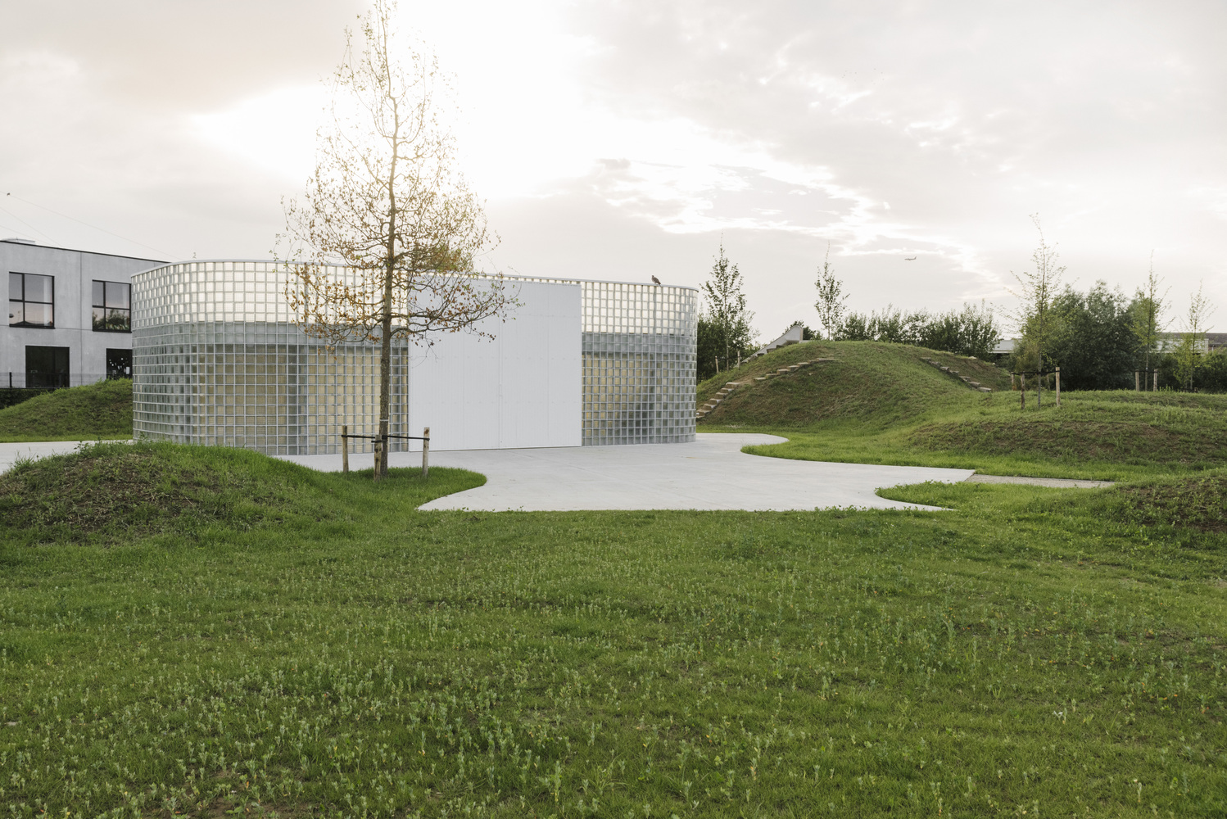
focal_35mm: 35
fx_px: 1193
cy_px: 410
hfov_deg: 54.4
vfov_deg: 37.9
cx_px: 614
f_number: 13
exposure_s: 1/125
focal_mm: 35
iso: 400
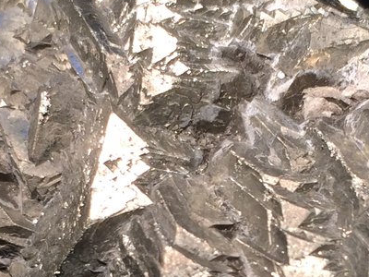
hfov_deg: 17.0
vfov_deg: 12.5
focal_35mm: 116
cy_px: 311
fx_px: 1237
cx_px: 194
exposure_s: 1/122
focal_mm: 4.15
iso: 32
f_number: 2.2
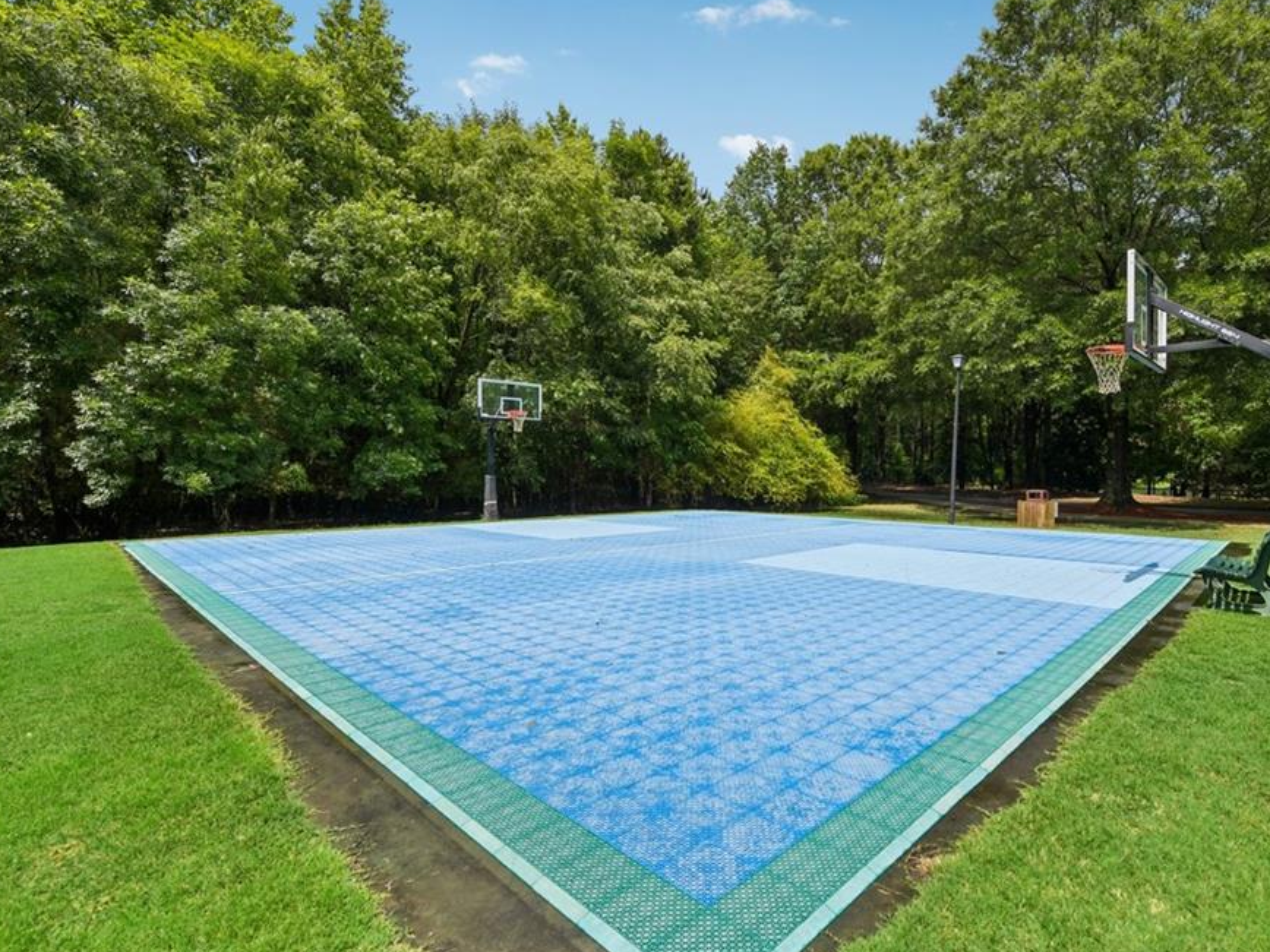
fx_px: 624
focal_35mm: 17
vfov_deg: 74.7
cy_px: 475
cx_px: 734
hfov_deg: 90.3
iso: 400
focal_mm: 15
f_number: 8
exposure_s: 1/2000
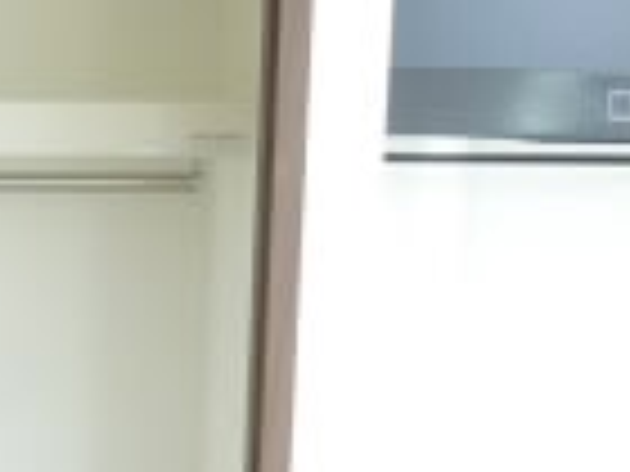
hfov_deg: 22.7
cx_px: 4
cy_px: 710
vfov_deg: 16.2
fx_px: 1511
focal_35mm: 83
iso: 800
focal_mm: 4.5
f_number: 3.1
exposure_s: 1/40
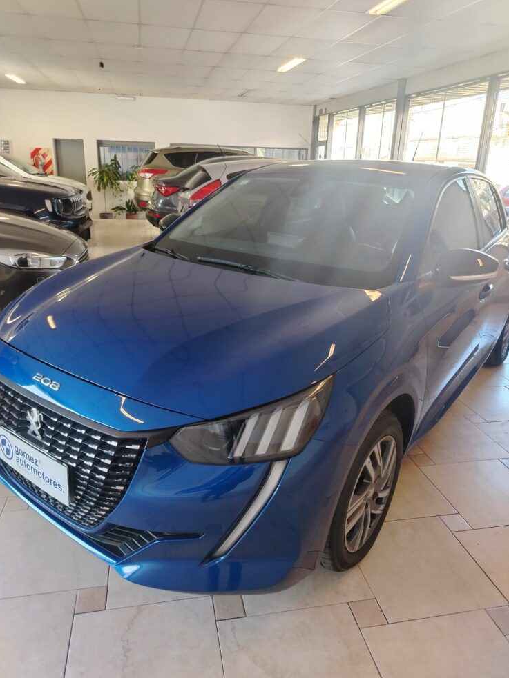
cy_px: 330
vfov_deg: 69.4
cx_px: 248
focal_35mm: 25
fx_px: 490
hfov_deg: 54.9
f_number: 1.75
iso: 441
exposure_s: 1/50
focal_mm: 5.25
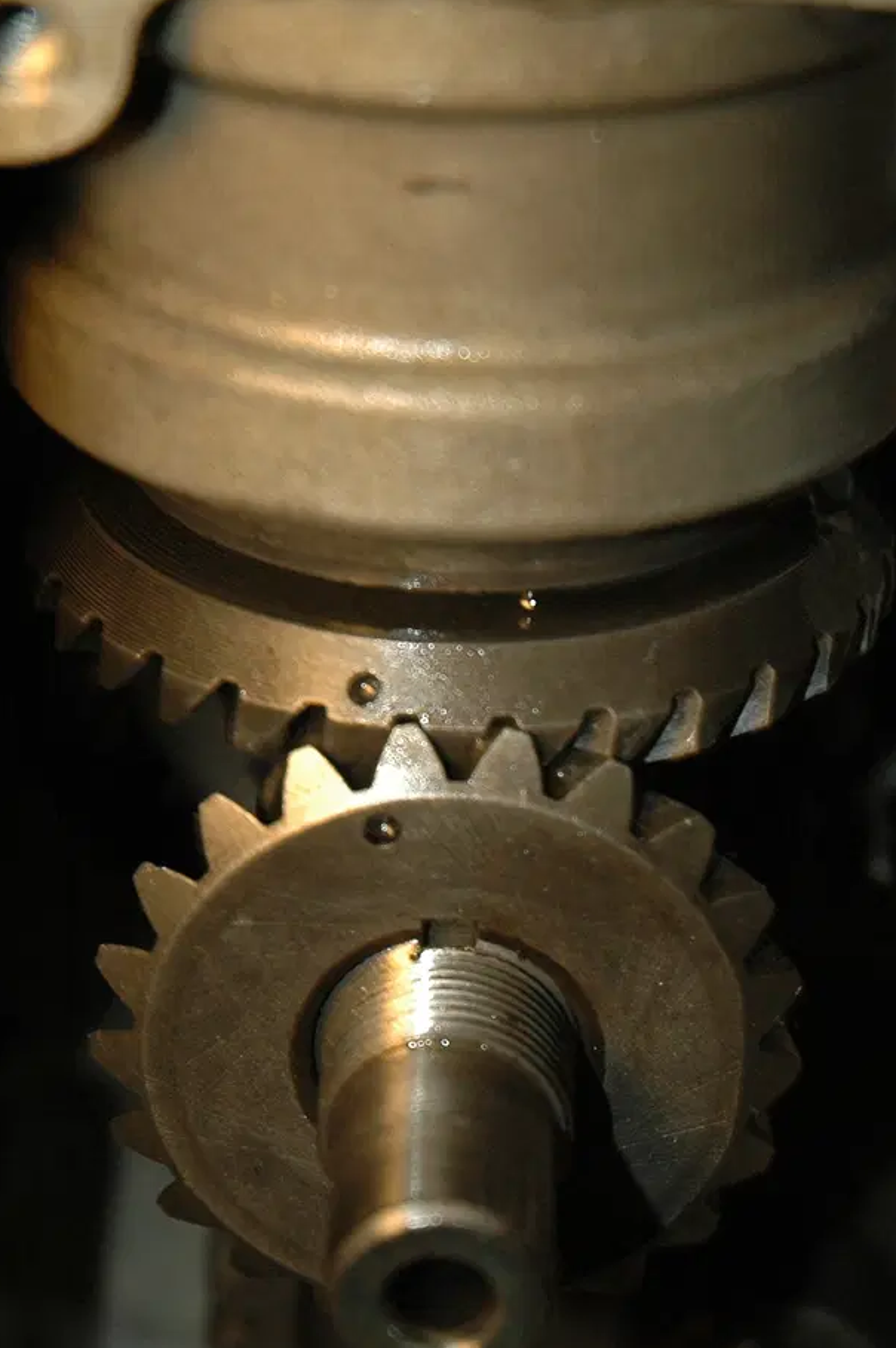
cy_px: 871
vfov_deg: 12.5
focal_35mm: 164
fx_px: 6131
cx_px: 458
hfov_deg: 8.4
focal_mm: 55
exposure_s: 1/60
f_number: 4.5
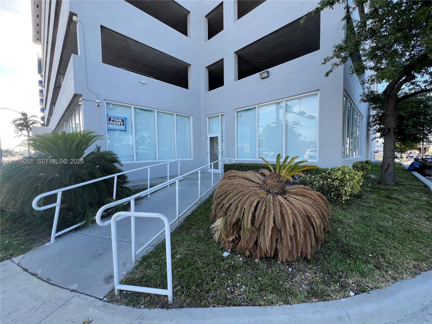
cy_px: 162
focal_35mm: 13
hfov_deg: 106.2
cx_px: 216
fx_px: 162
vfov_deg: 89.9
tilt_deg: -2.4
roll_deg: +0.6
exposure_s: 1/272
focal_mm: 1.57
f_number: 1.8
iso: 32
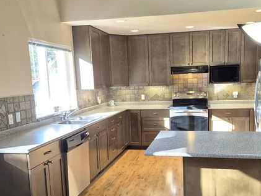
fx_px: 264
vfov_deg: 40.4
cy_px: 121
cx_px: 149
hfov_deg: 52.5
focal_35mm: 35
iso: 250
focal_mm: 5.4
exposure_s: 1/120
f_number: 1.8
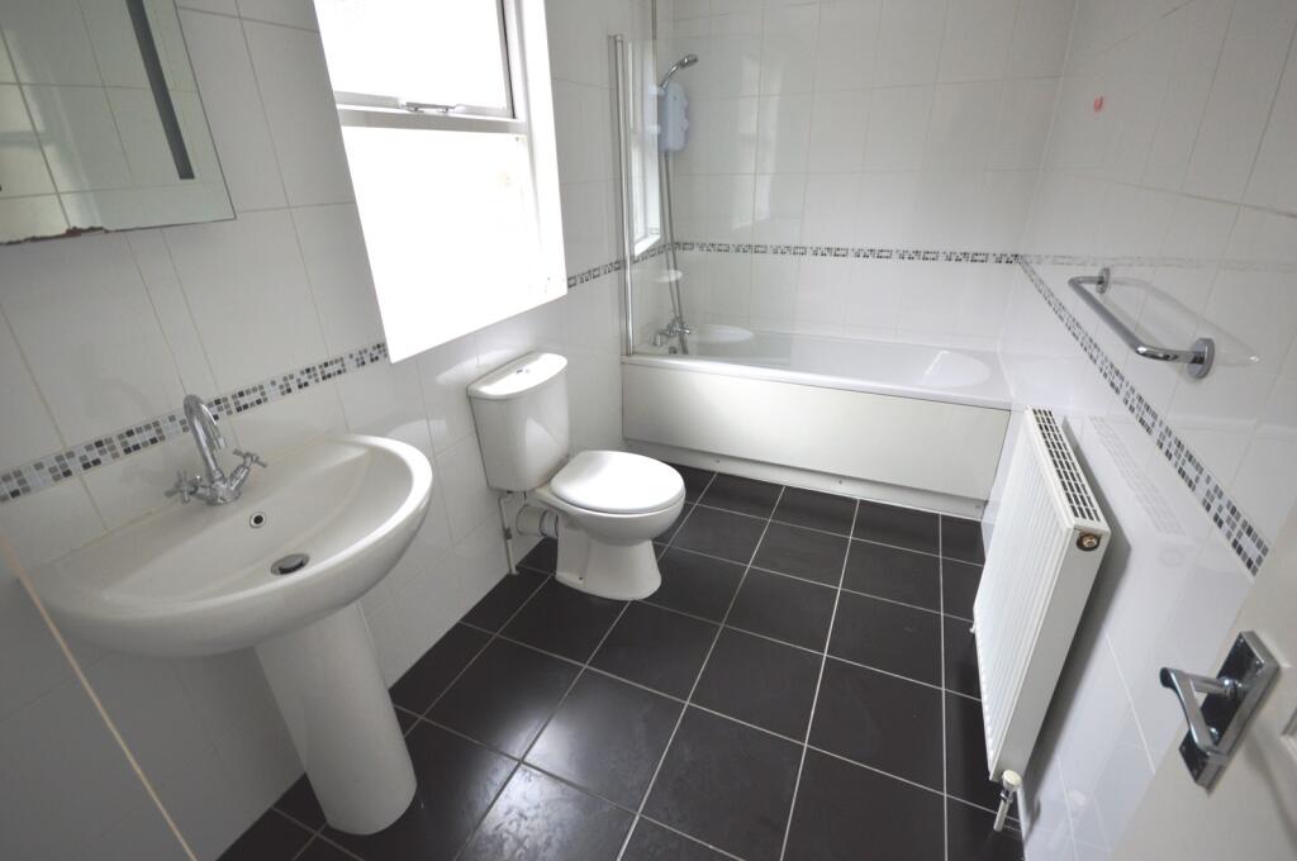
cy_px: 430
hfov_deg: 100.5
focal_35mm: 15
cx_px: 648
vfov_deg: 77.2
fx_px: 540
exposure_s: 1/60
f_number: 4
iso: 720
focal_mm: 10
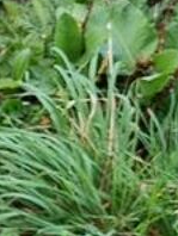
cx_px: -361
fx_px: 1197
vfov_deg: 11.2
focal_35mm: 175
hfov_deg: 7.5
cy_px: 207
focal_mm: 5.4
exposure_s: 1/216
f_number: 1.8
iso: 50
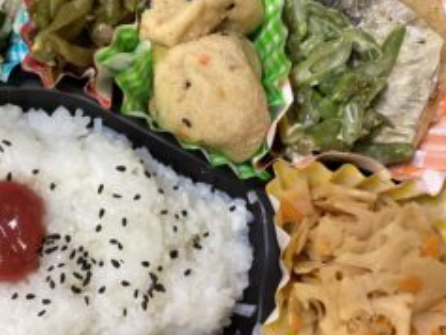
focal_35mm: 49
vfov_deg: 29.6
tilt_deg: -72.6
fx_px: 632
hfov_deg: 38.0
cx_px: 118
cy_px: 131
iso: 200
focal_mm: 3.3
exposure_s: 1/50
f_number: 2.4
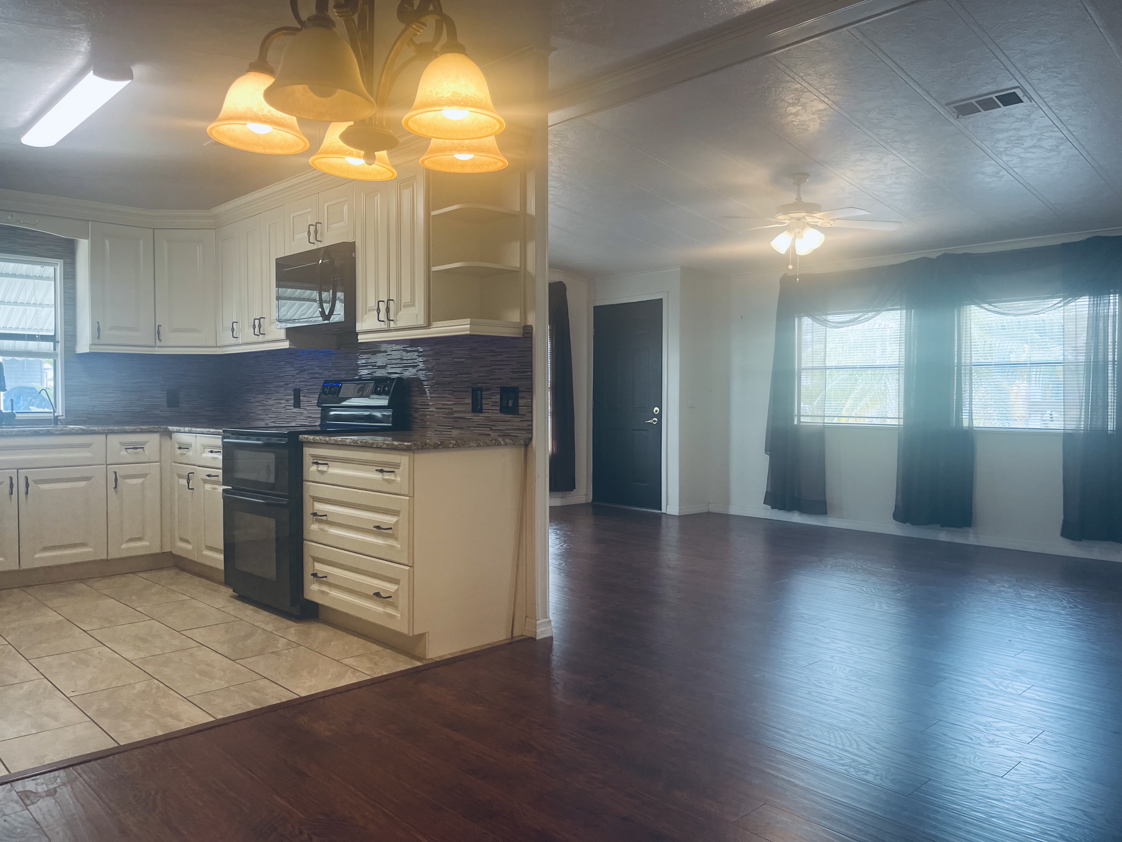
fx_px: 843
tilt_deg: -1.9
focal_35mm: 26
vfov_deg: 53.1
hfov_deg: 67.3
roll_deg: +0.0
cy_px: 421
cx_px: 561
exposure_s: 1/120
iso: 80
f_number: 1.6
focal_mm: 5.1
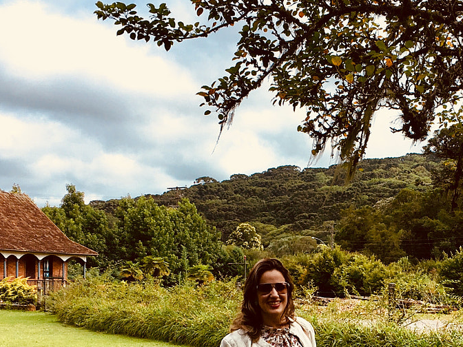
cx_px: 330
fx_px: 923
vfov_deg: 20.8
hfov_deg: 27.9
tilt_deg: -2.7
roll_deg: -1.3
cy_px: 317
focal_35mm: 69
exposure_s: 1/1012
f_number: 2.2
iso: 25
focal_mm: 4.15
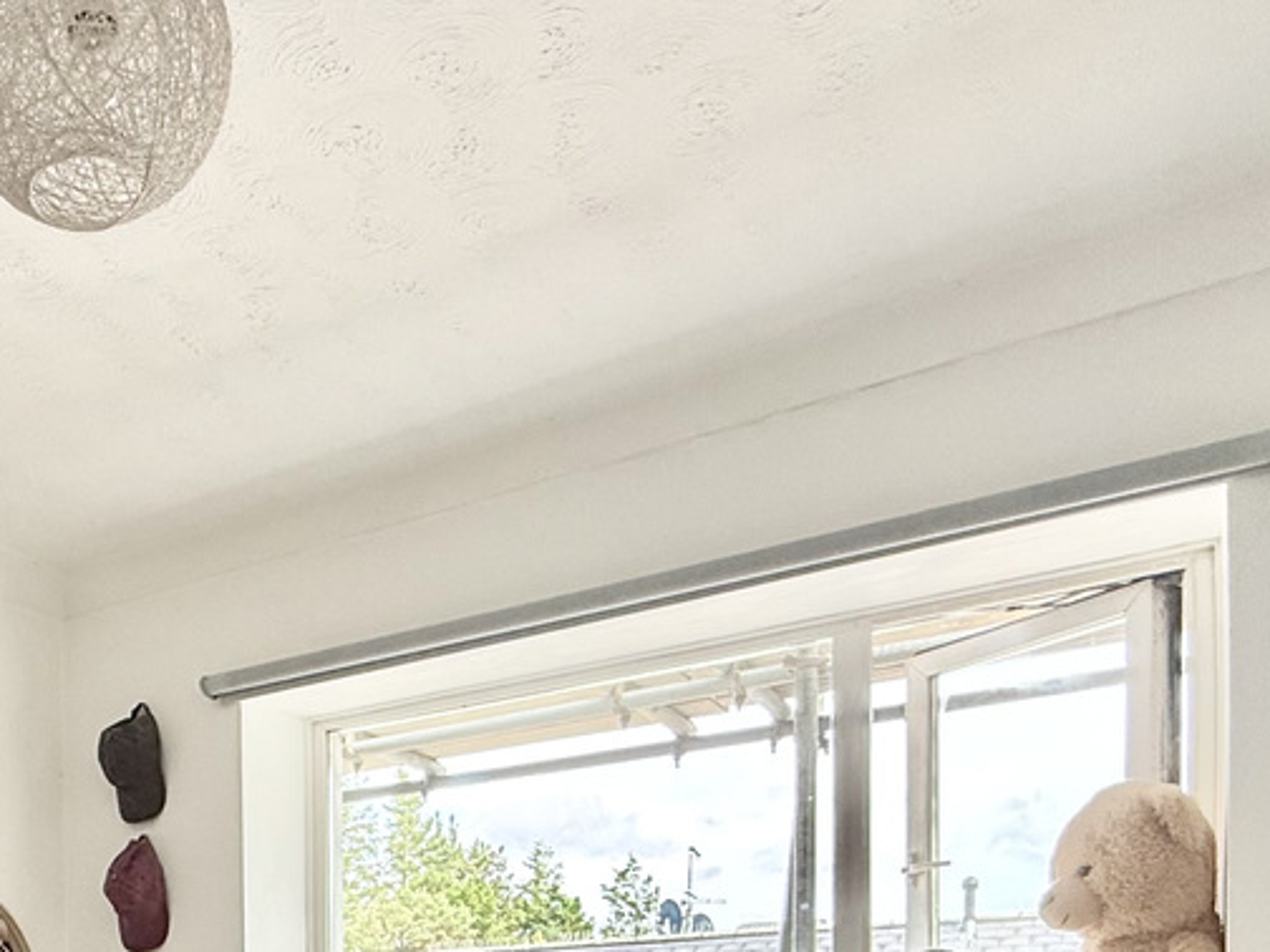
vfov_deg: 32.9
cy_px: 1096
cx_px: 110
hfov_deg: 45.1
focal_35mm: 37
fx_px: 1357
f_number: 2.2
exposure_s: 1/99
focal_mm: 2.22
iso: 100
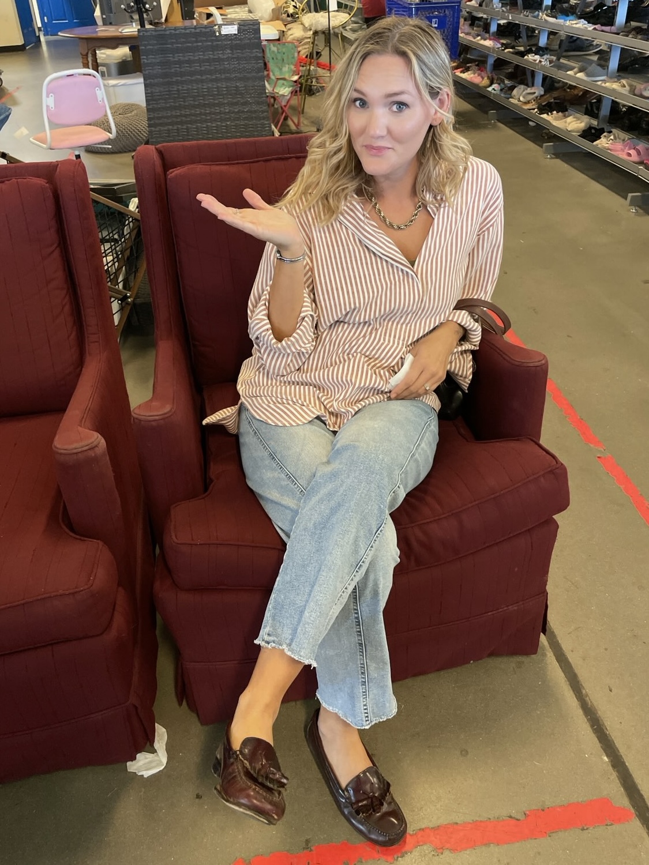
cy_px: 432
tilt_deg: -33.4
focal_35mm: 26
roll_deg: +3.8
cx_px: 324
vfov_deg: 67.3
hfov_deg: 53.1
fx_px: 650
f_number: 1.6
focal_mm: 4.2
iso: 250
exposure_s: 1/60
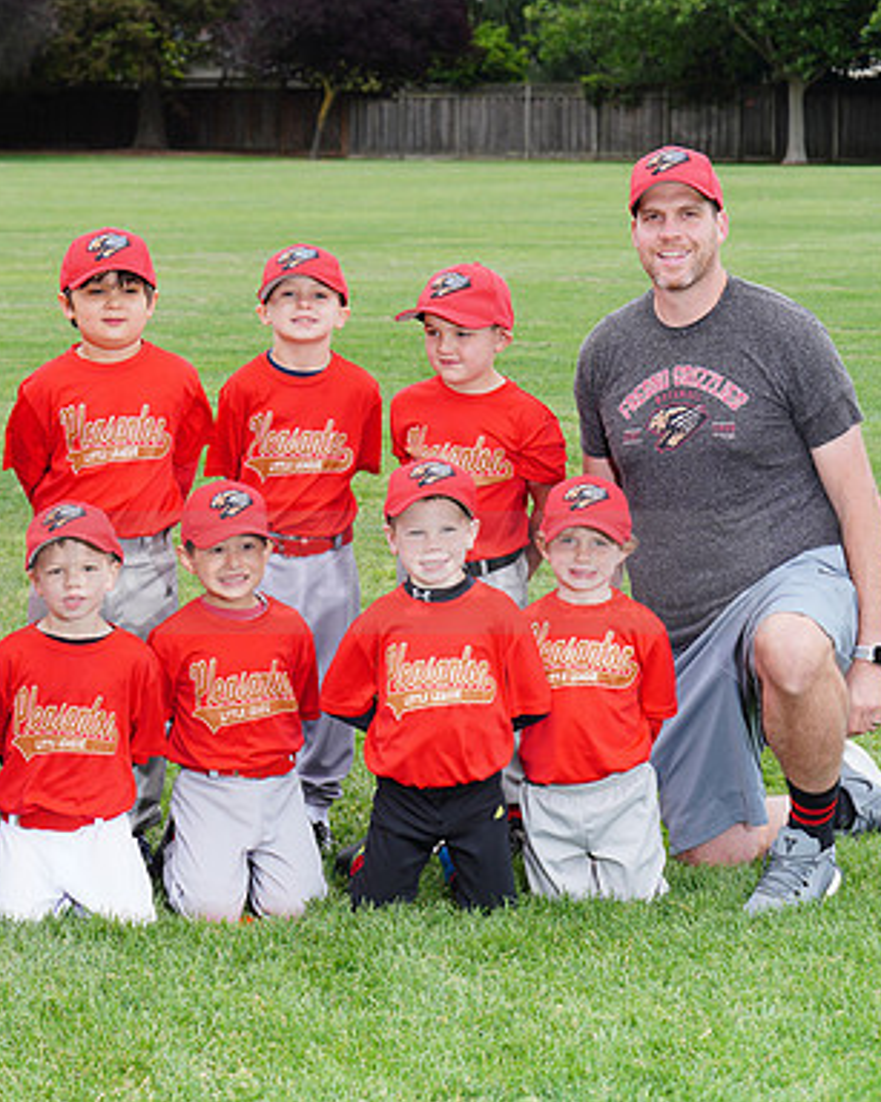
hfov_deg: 12.9
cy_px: 550
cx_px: 212
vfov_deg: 16.2
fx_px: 3880
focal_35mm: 119
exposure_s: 1/250
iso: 200
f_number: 9
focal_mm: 84
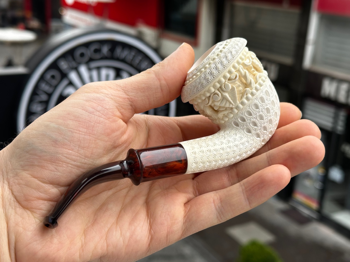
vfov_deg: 30.3
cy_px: 131
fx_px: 485
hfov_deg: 39.7
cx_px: 175
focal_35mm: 48
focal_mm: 6.86
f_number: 1.78
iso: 64
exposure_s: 1/552
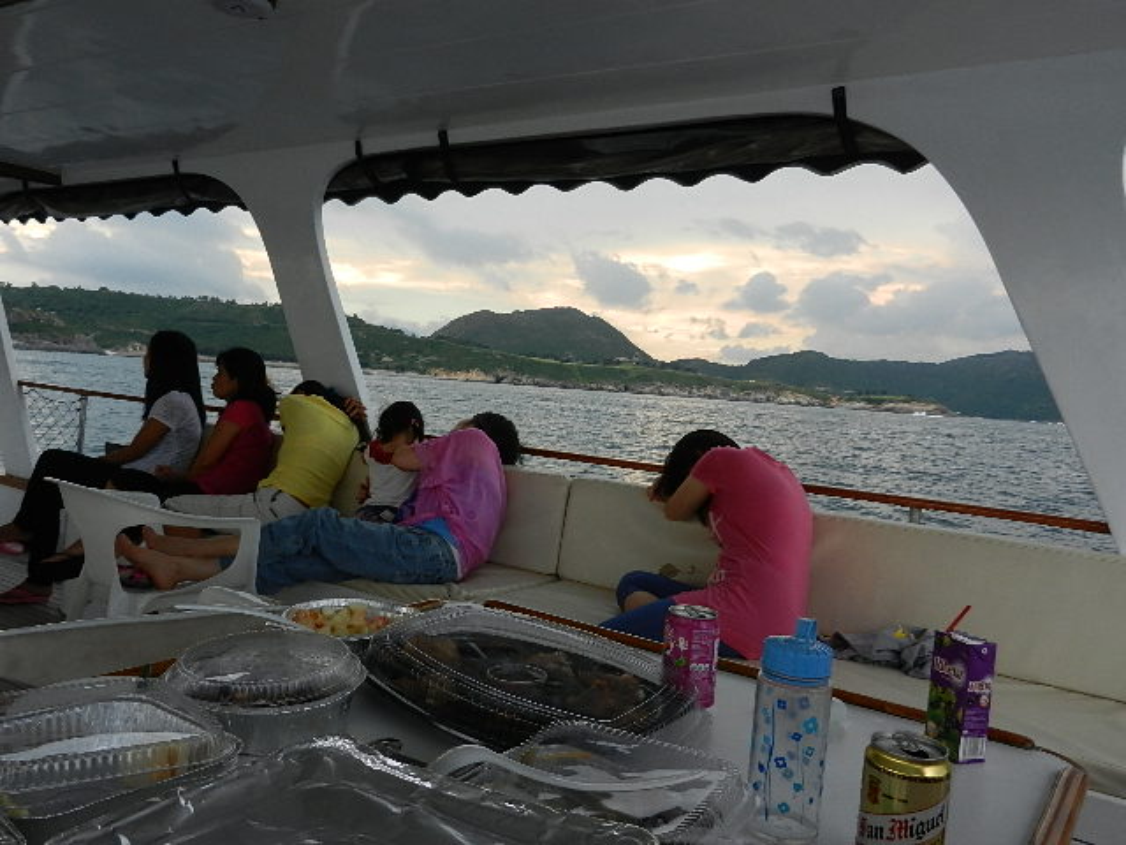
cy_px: 422
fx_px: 943
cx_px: 563
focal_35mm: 29
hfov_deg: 61.7
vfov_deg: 48.2
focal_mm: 5.1
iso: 160
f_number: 3.6
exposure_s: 1/200
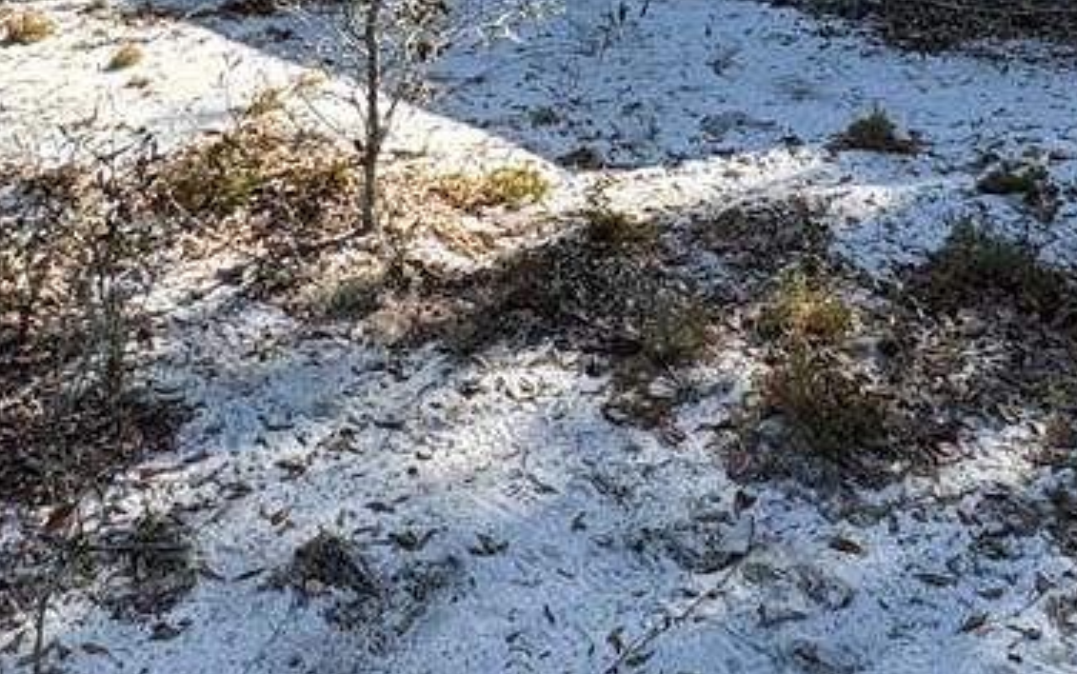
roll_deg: +2.1
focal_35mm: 63
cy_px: -348
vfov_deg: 18.3
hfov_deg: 32.2
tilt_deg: -4.6
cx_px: 703
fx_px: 1850
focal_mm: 2.22
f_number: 2.2
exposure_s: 1/512
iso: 40
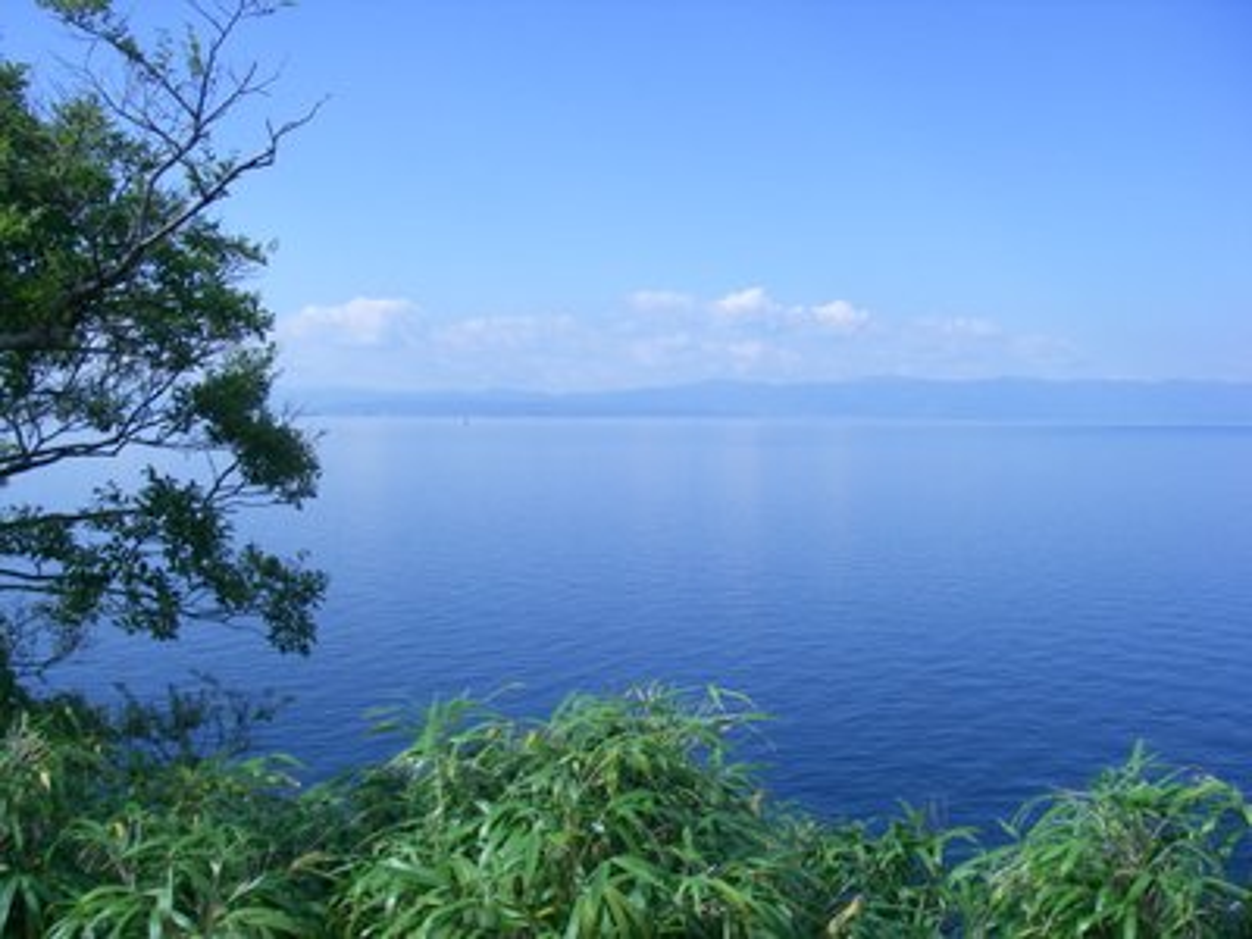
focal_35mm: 38
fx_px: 1374
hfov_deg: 49.0
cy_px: 470
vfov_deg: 37.7
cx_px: 626
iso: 64
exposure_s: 1/200
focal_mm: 6.3
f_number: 6.6
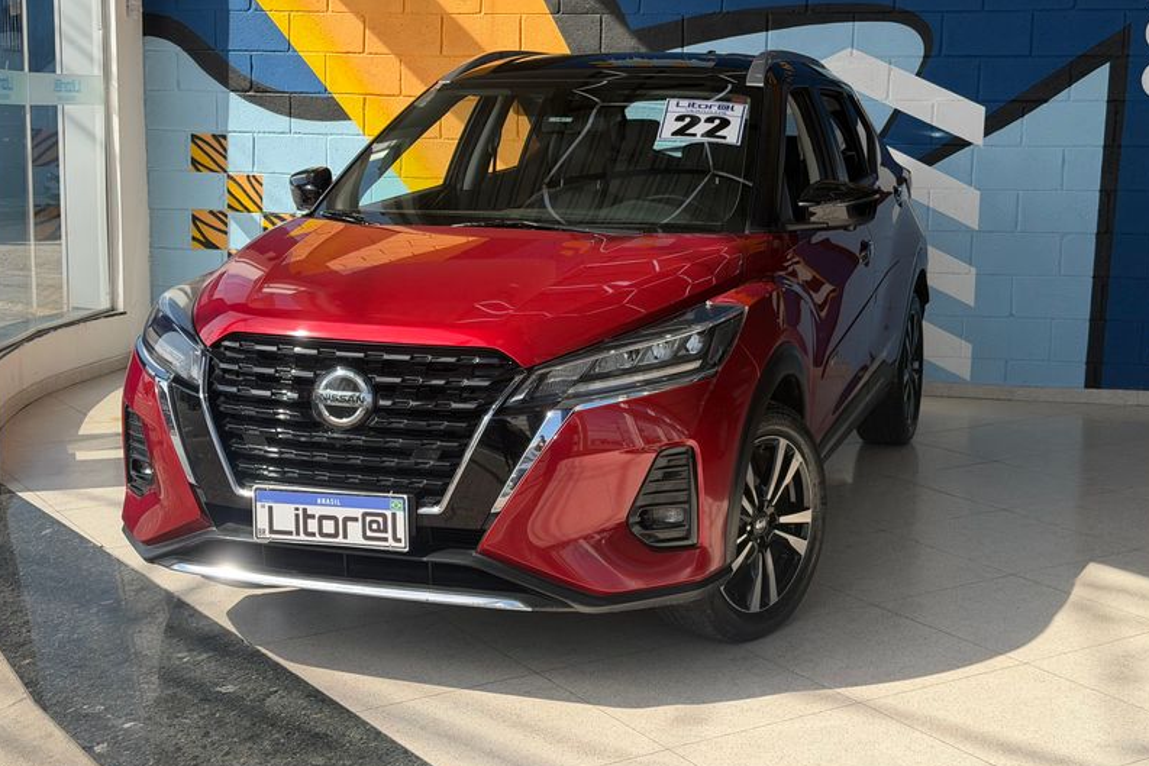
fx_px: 1628
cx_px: 572
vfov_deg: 26.5
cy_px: 346
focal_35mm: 51
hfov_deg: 38.9
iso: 100
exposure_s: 1/1642
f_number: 1.78
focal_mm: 6.76
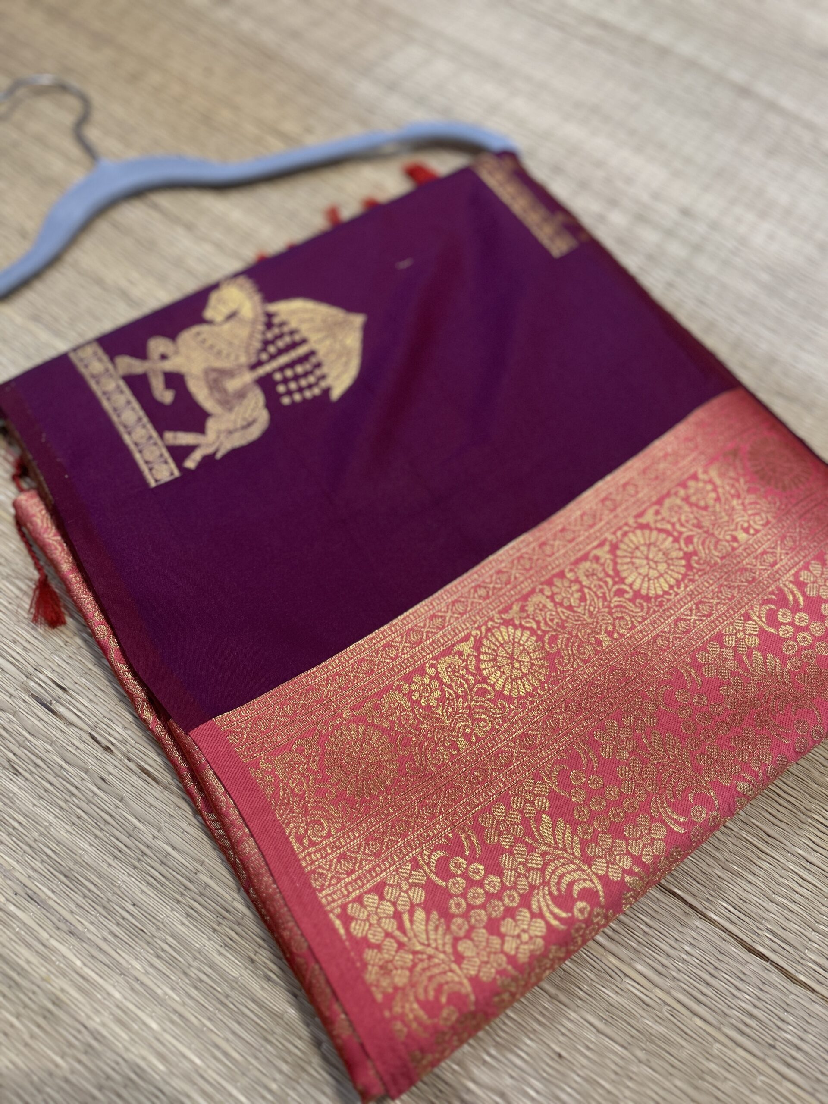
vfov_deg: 67.3
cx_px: 414
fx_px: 829
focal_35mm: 26
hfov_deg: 53.1
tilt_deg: -63.2
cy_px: 552
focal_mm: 5.7
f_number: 1.5
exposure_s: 1/50
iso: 125
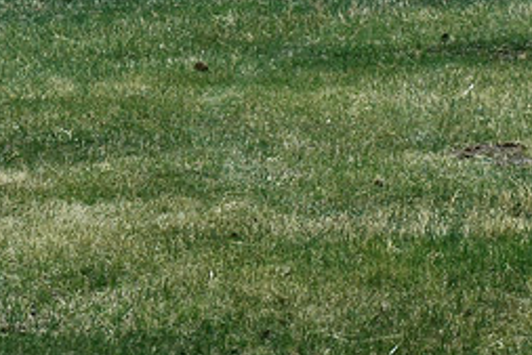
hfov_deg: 5.5
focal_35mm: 373
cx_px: -99
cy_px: -55
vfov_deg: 3.7
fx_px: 5515
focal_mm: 90
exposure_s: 1/800
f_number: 8
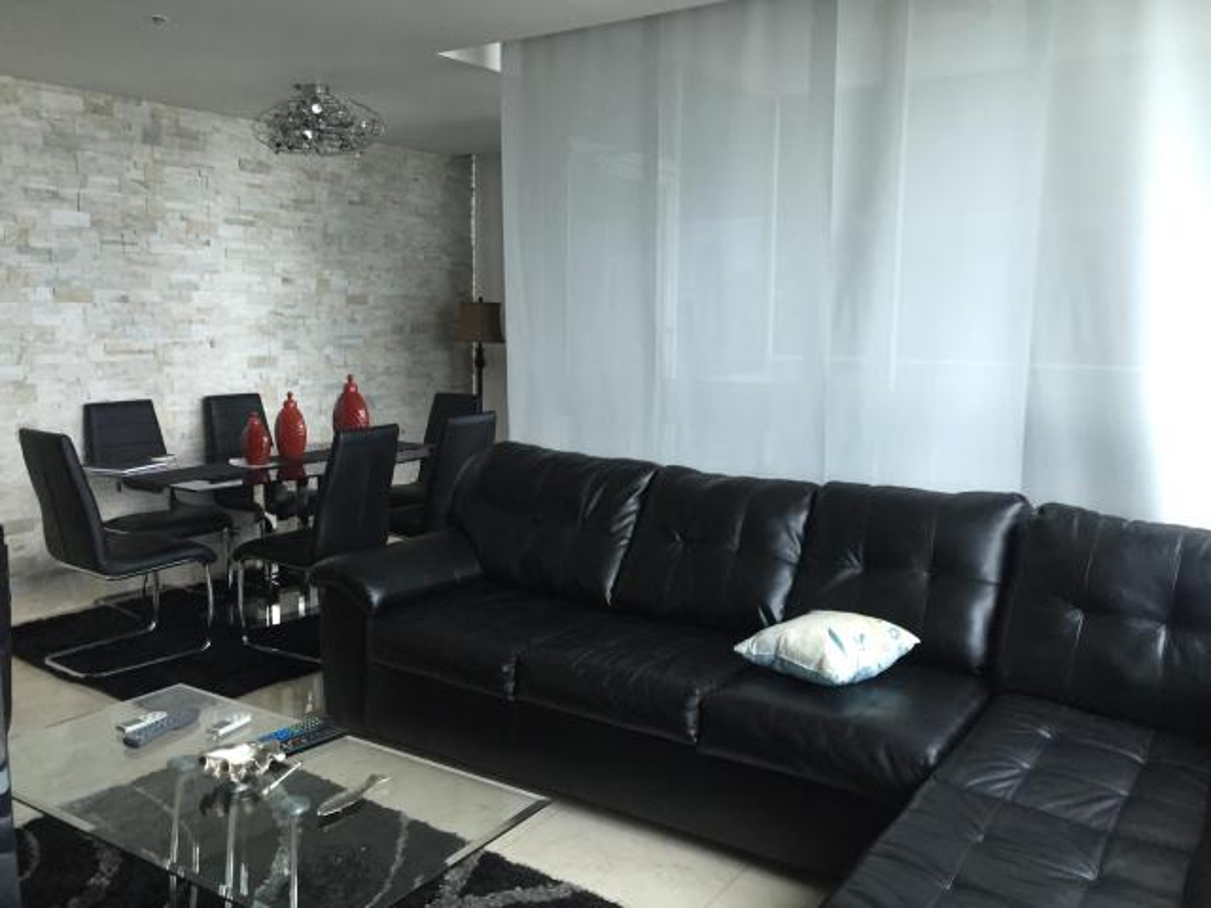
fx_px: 1015
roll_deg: -0.7
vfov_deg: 48.2
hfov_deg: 61.7
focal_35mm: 29
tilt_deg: -7.8
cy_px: 454
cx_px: 606
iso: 125
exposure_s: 1/30
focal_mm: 4.15
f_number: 2.2
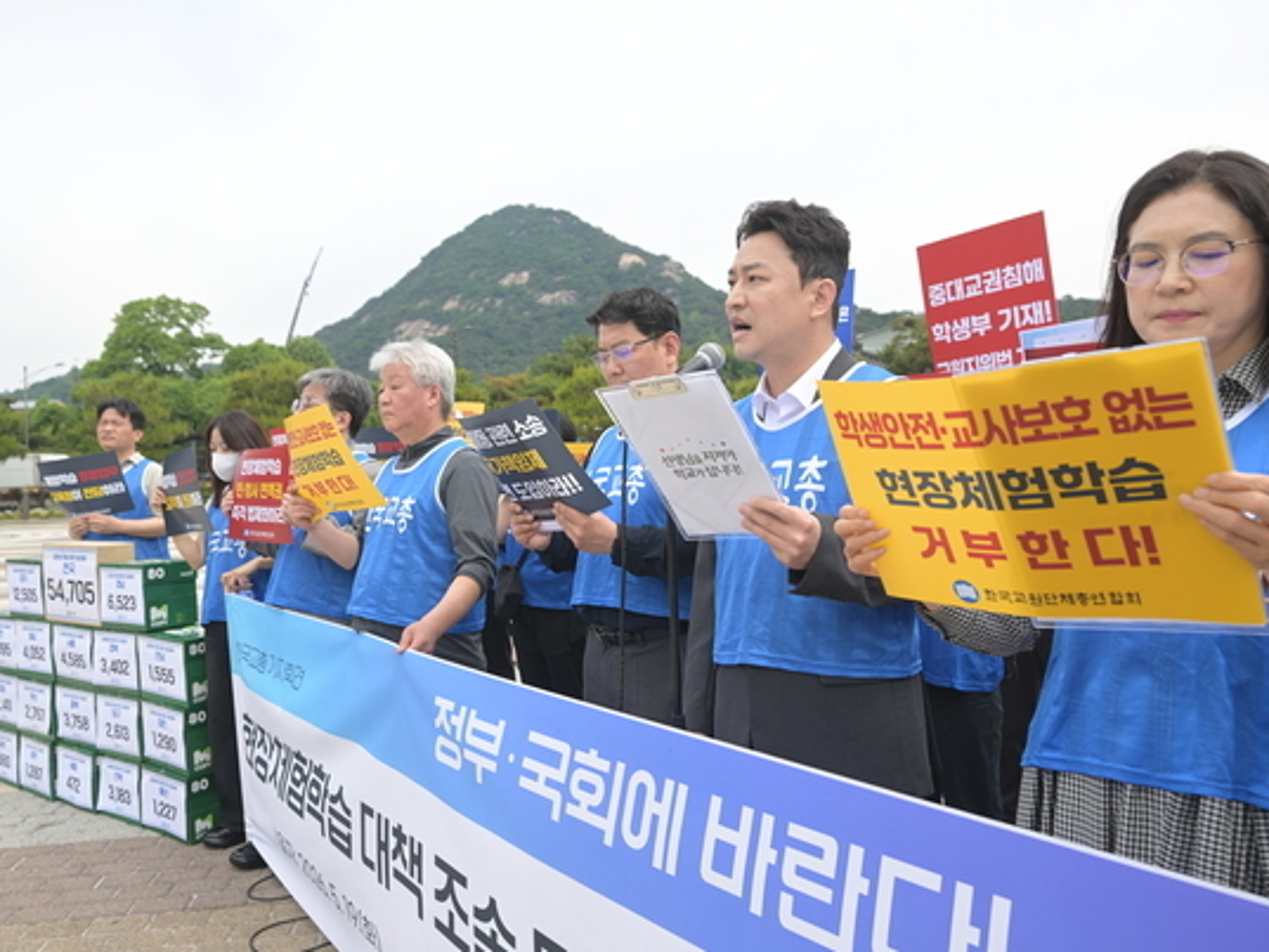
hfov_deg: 65.3
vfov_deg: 51.4
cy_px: 481
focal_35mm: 27
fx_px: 990
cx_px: 622
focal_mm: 24
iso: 160
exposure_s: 1/640
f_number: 4.5
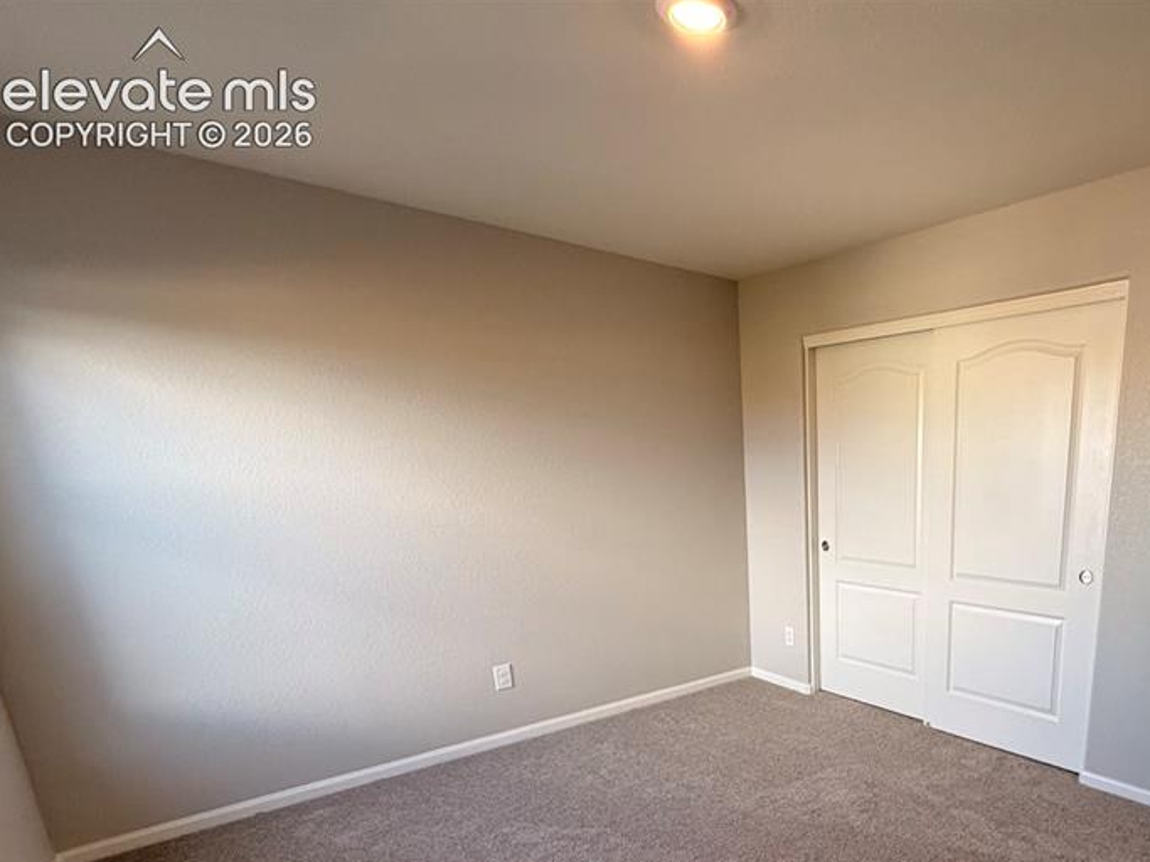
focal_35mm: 21
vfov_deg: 60.0
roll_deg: +0.1
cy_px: 645
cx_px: 849
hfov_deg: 73.9
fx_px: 698
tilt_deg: -14.2
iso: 160
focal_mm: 2.22
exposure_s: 1/120
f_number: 2.2
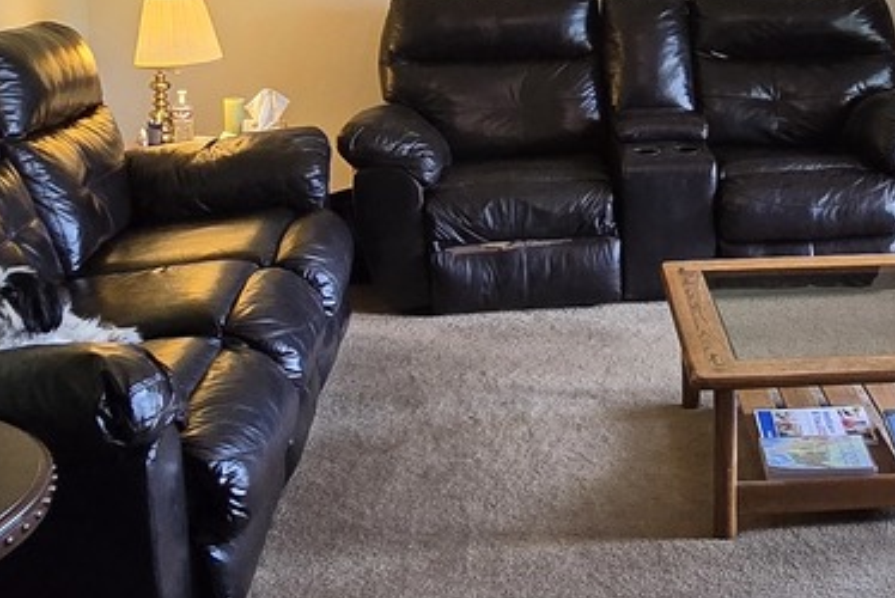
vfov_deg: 25.5
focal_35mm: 52
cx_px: 708
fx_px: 1294
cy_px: 112
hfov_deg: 36.9
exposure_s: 1/60
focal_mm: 2.2
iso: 250
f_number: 2.2
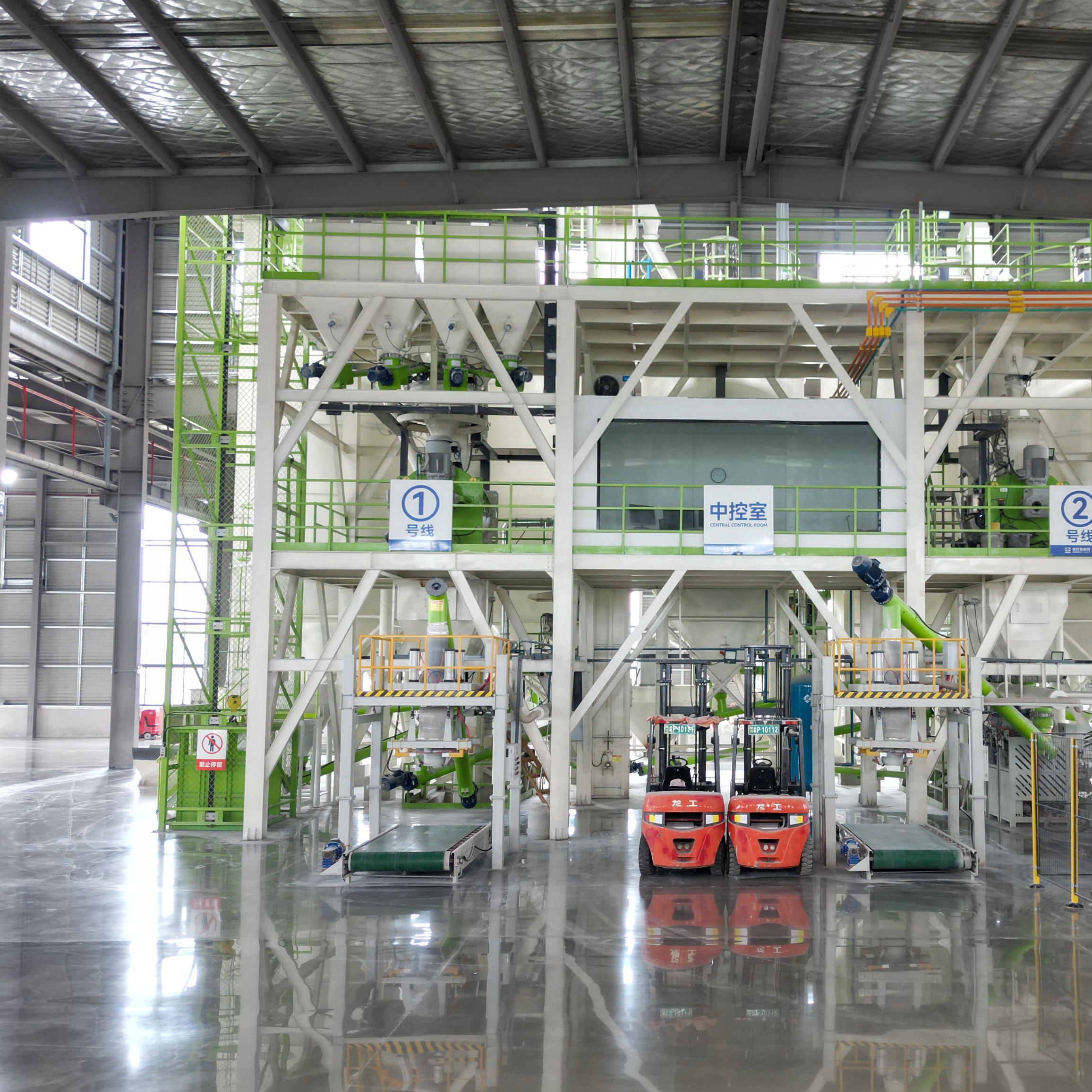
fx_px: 1321
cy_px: 575
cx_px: 718
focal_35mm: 37
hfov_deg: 44.3
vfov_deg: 44.9
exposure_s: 1/60
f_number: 1.7
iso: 120
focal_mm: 6.72
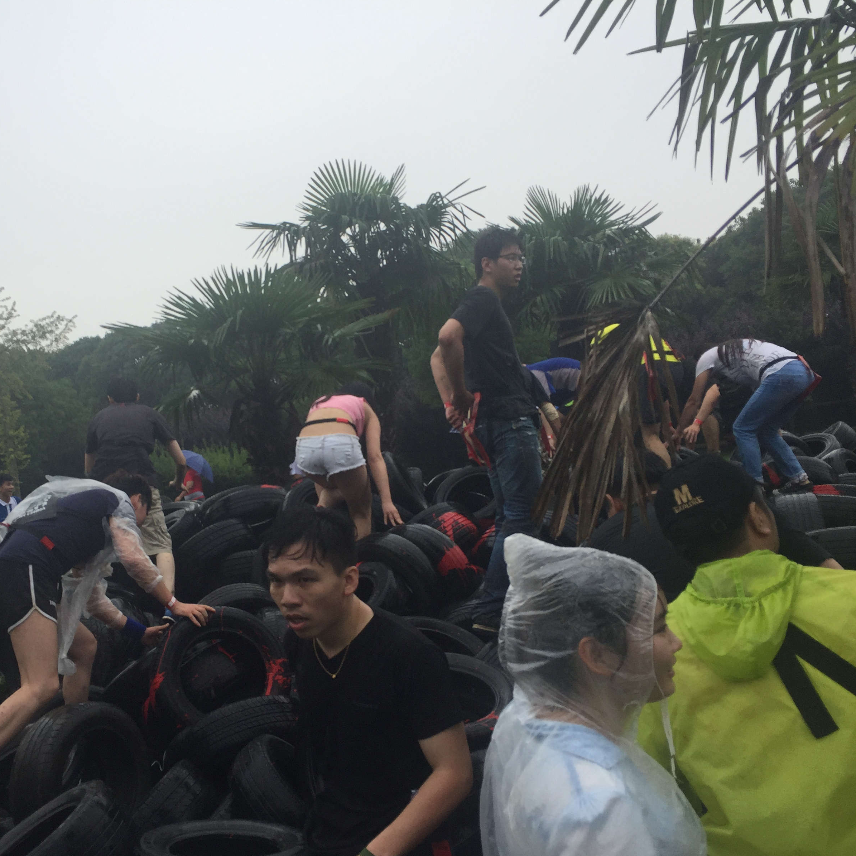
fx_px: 979
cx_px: 319
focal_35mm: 35
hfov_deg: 46.8
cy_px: 437
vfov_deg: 47.2
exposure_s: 1/1130
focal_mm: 4.15
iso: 32
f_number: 2.2
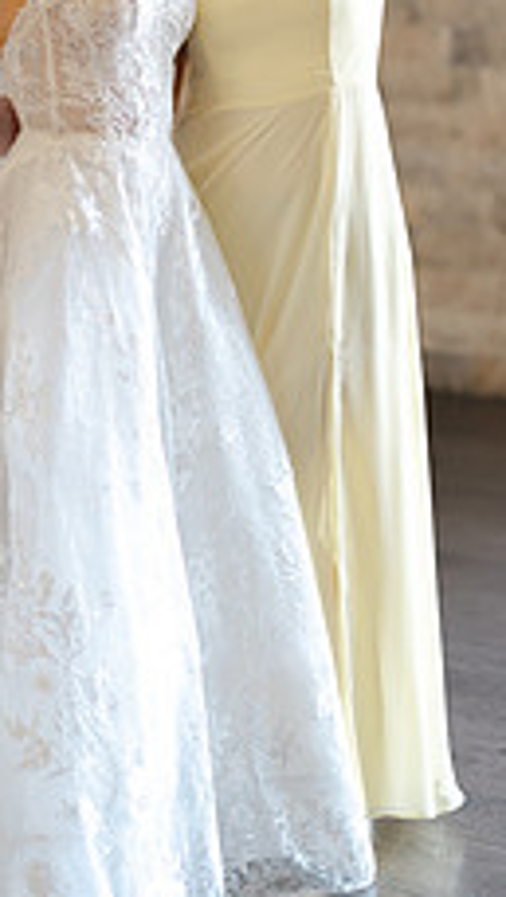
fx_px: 3217
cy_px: 114
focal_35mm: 135
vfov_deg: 15.7
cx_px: 151
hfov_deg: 9.0
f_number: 1.7
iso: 400
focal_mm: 80
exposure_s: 1/200
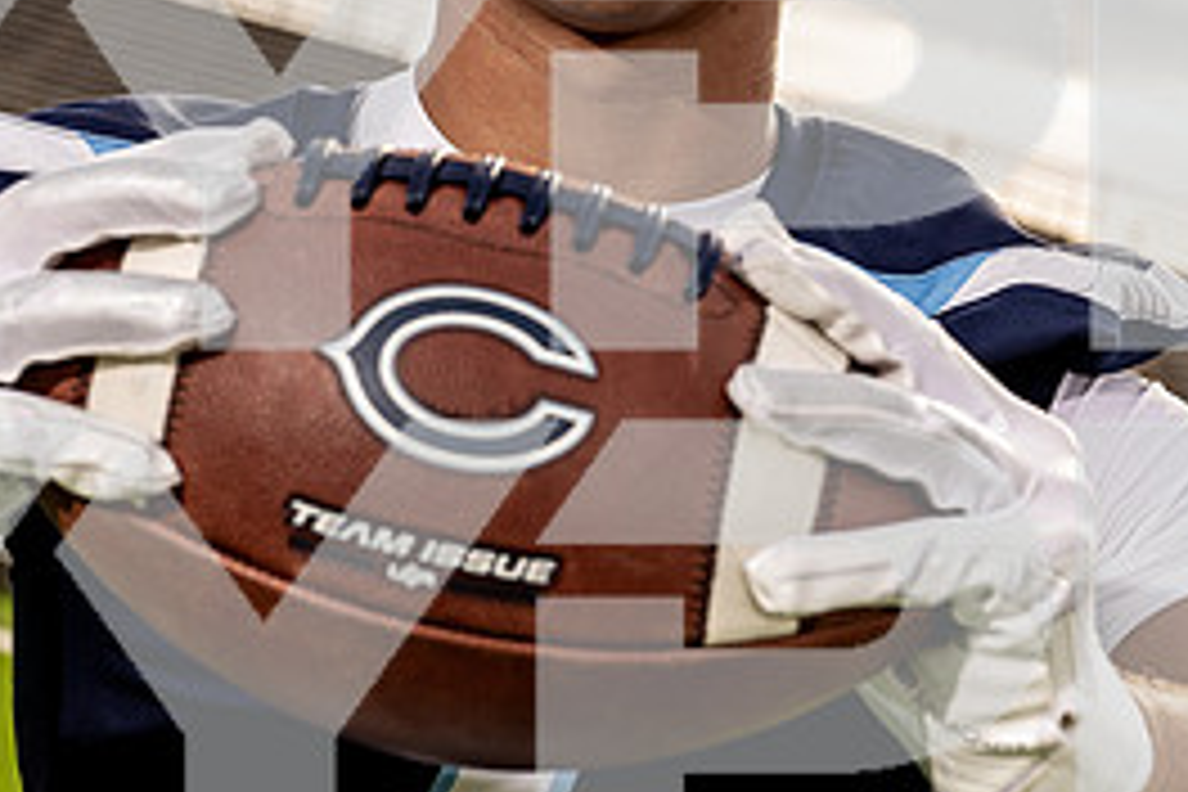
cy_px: 115
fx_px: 3333
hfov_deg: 20.2
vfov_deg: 13.5
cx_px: 464
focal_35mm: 101
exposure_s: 1/250
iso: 100
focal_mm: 46
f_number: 5.6
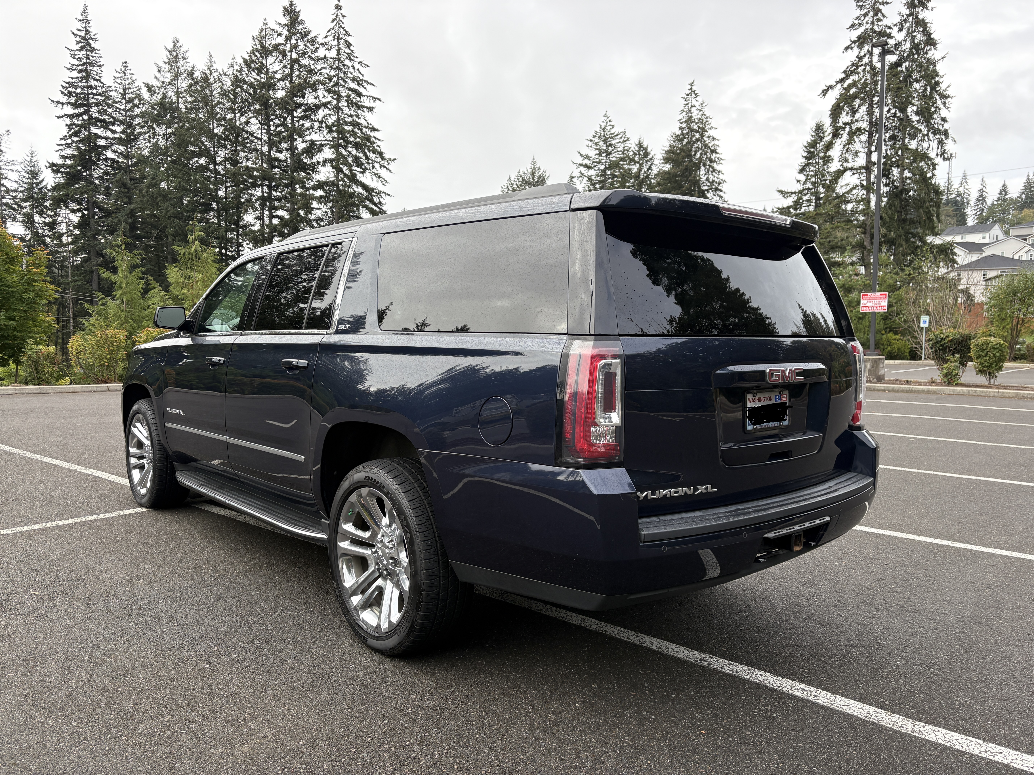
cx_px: 517
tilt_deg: -3.4
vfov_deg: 53.1
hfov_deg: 67.3
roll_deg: +0.1
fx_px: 777
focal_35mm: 26
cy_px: 388
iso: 64
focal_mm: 5.96
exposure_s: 1/607
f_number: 1.6
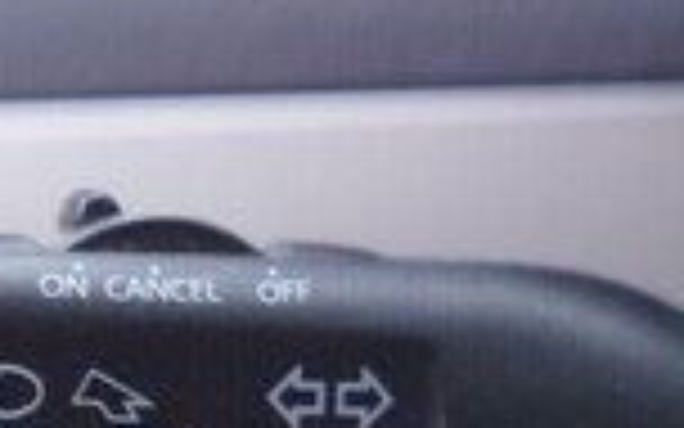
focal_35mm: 133
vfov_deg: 9.7
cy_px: 556
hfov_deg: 15.6
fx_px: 2479
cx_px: 158
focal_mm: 24
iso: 250
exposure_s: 1/40
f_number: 2.8
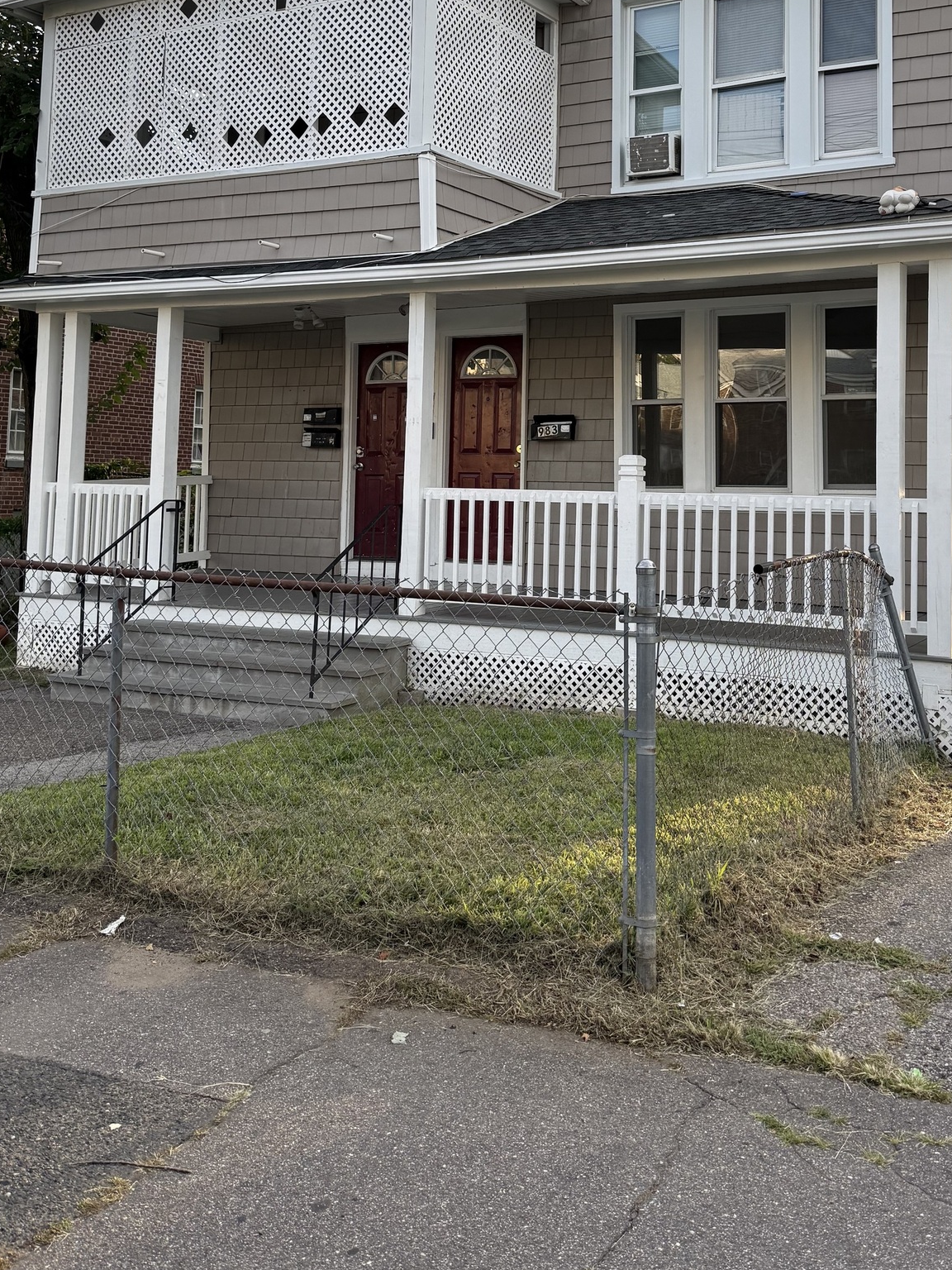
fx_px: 1320
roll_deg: -2.5
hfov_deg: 39.4
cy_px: 401
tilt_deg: +4.4
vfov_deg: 50.2
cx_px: 601
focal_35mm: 36
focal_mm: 6.76
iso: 100
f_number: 1.78
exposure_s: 1/840
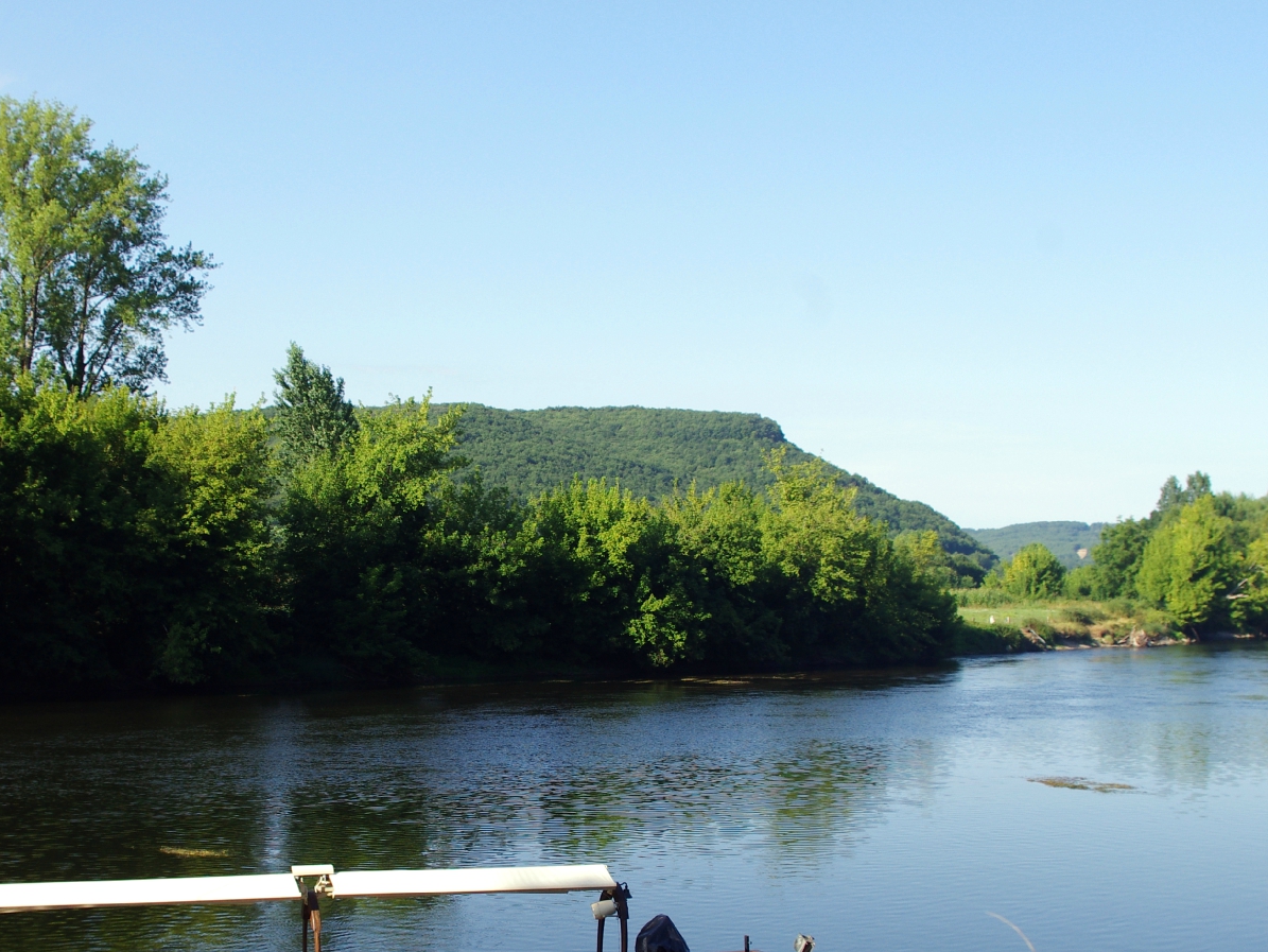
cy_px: 652
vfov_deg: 28.3
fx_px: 1869
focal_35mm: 51
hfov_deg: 37.2
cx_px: 450
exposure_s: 1/320
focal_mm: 21.25
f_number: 7.1
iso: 200
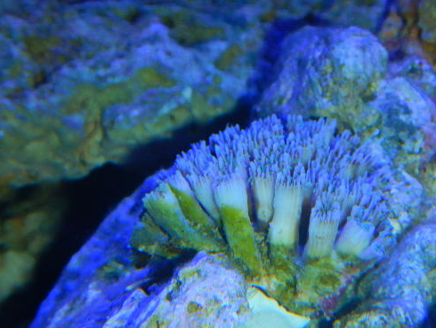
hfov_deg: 20.8
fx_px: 1185
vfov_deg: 15.7
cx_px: 262
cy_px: 210
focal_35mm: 94
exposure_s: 1/30
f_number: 9.1
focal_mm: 13
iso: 125
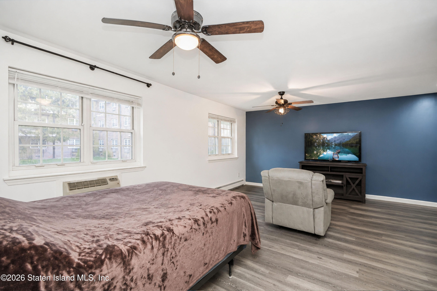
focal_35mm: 16
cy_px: 146
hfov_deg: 96.7
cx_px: 218
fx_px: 194
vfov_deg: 73.8
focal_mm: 16
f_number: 4
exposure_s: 1/10
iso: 64
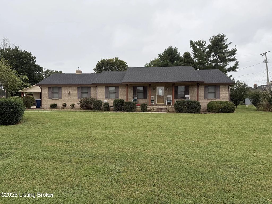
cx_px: 136
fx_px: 189
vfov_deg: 56.8
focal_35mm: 24
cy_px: 102
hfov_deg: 71.6
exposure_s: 1/757
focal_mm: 6.76
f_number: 1.78
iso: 80
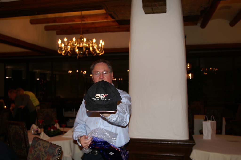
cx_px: 120
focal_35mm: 33
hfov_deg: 57.3
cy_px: 80
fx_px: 221
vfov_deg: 39.9
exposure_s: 1/60
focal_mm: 22
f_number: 3.5
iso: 200
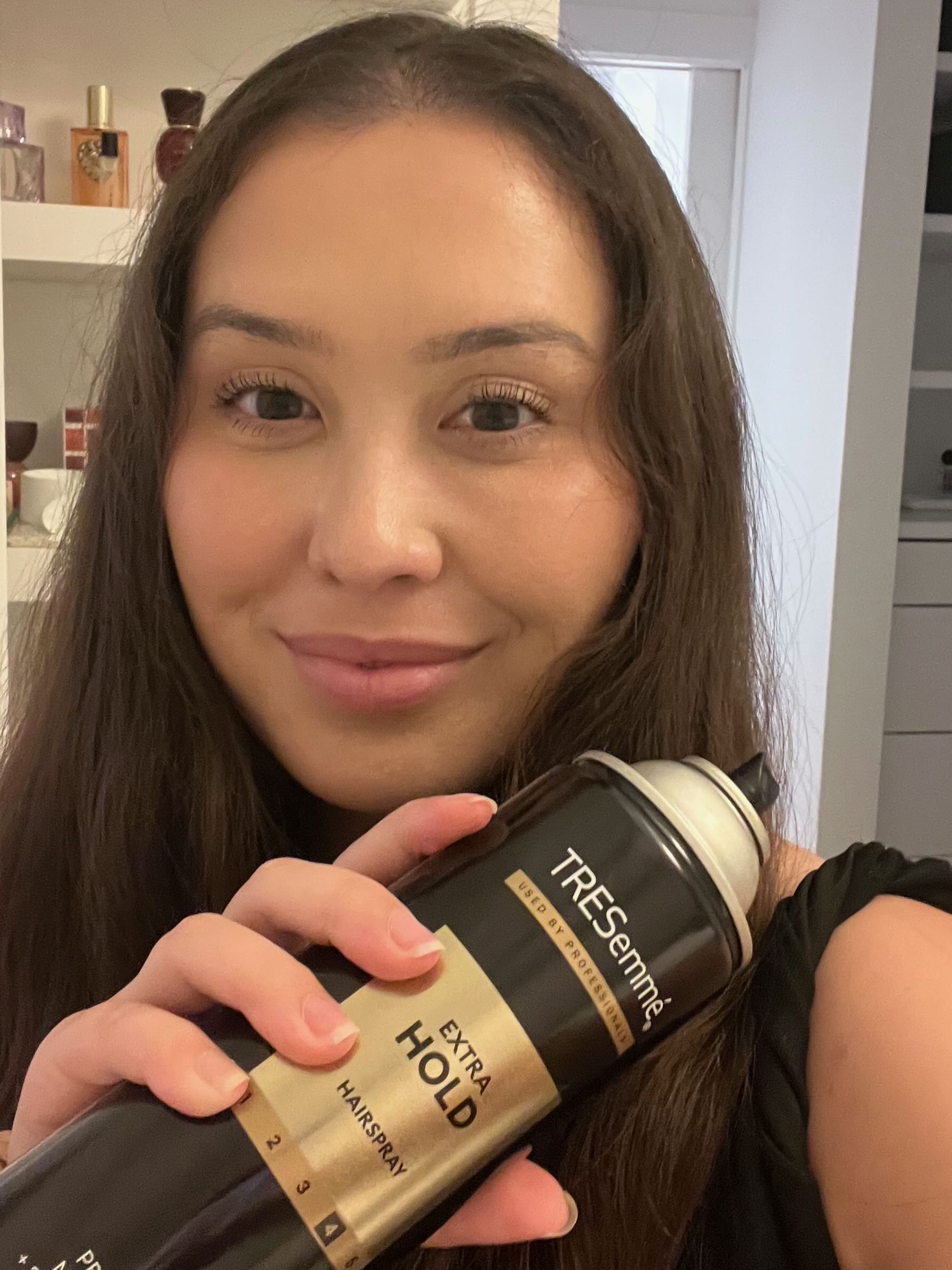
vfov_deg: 47.8
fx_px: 1430
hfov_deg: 36.8
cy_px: 591
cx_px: 478
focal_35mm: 39
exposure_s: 1/15
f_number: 2.2
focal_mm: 2.71
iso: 640
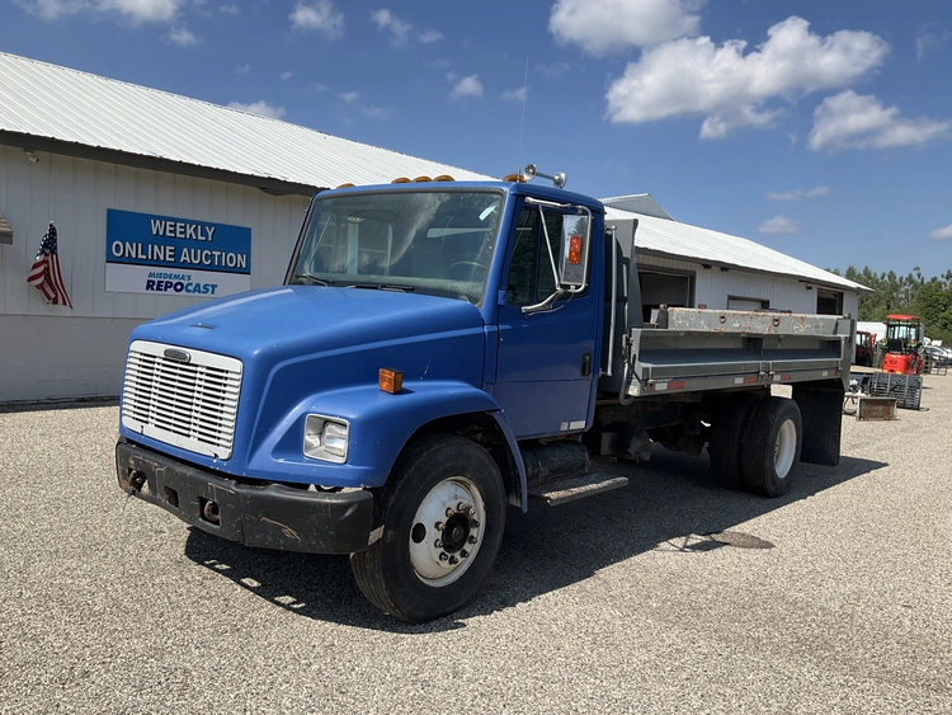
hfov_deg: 61.6
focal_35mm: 29
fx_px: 798
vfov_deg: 48.3
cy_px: 358
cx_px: 476
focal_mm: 3
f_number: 1.8
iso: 25
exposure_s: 1/1984
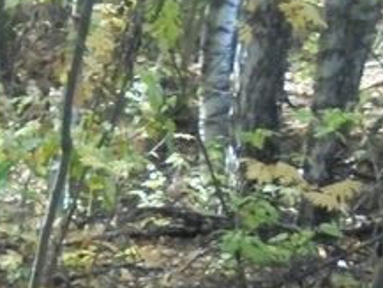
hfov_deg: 18.2
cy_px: 493
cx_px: -191
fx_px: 1063
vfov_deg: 14.0
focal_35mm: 96
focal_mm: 4.6
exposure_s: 1/125
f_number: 3.5
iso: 500
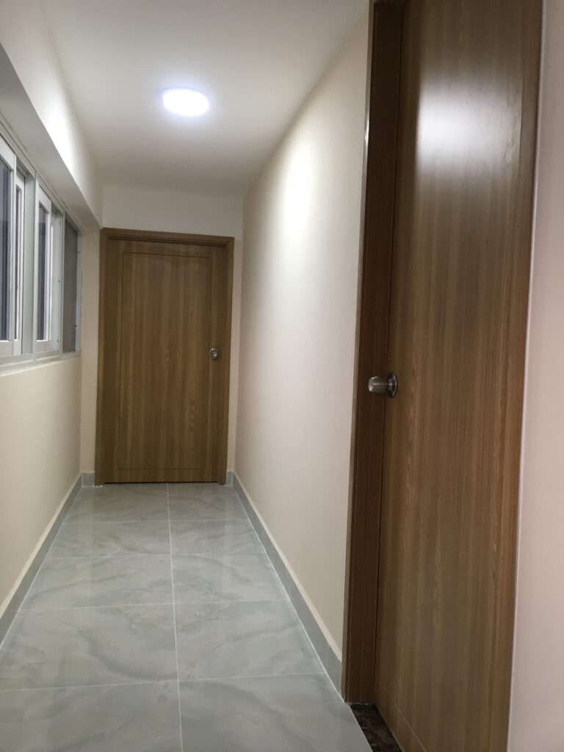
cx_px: 282
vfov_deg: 61.7
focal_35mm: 29
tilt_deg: -3.2
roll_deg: -2.2
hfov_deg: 48.2
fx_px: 630
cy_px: 376
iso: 50
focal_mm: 4.15
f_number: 2.2
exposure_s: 1/17
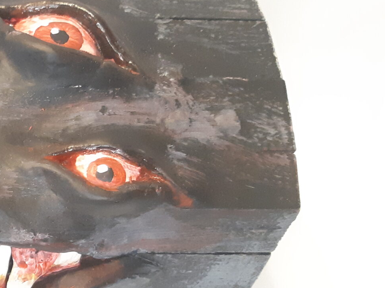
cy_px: 209
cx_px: -122
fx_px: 767
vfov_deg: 21.2
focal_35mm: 69
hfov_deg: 24.4
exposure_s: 1/40
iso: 400
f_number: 1.7
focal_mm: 3.93
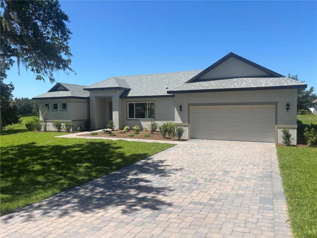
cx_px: 158
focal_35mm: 26
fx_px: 238
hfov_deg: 67.3
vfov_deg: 53.1
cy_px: 119
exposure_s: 1/3311
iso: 50
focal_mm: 5.96
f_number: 1.6
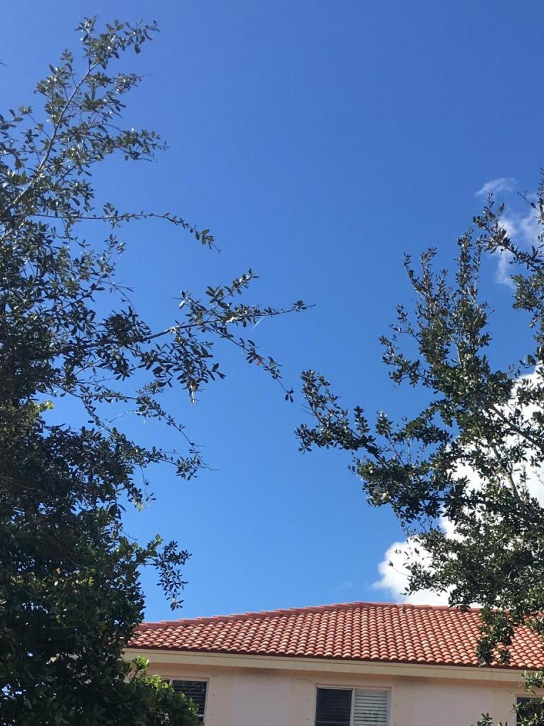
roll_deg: -2.0
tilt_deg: +19.5
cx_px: 494
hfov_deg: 24.9
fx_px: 1195
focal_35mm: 57
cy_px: 580
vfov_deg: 32.9
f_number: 2.2
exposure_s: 1/1261
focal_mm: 4.15
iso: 25
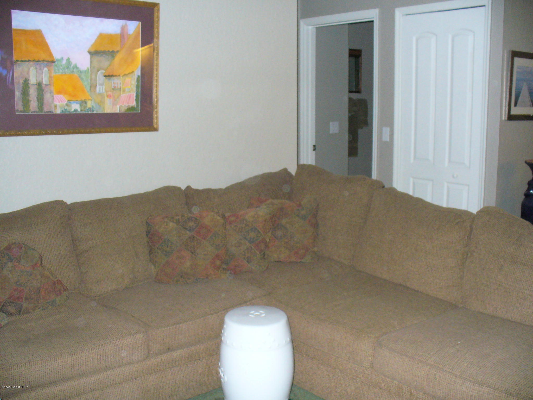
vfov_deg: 38.7
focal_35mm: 37
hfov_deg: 50.1
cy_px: 200
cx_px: 266
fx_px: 570
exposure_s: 1/30
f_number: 2.8
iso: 400
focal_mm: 6.1
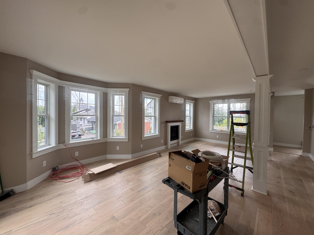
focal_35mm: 14
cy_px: 118
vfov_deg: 85.7
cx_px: 157
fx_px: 127
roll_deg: +0.0
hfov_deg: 102.1
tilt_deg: -0.2
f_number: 2.2
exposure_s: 1/99
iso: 50
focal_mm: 2.22
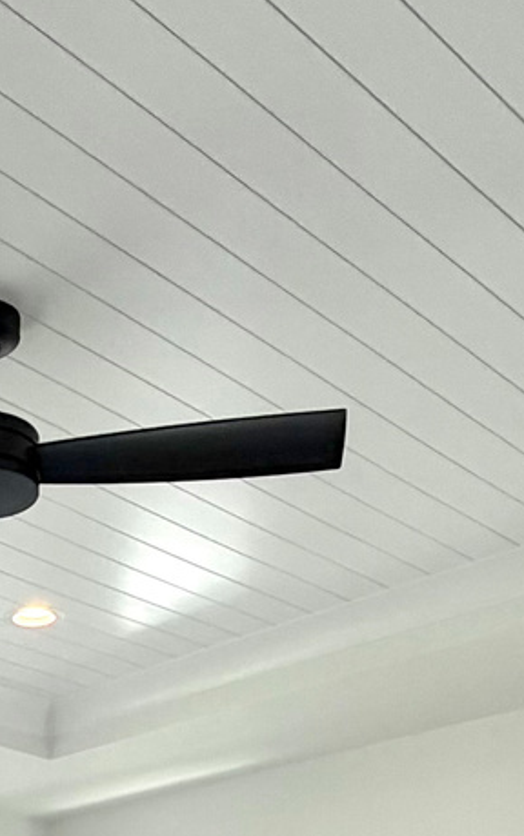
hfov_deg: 19.0
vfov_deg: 25.4
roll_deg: -0.2
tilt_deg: +0.4
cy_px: 1169
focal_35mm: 66
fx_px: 1506
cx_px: -45
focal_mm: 2.22
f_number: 2.2
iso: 50
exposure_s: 1/166
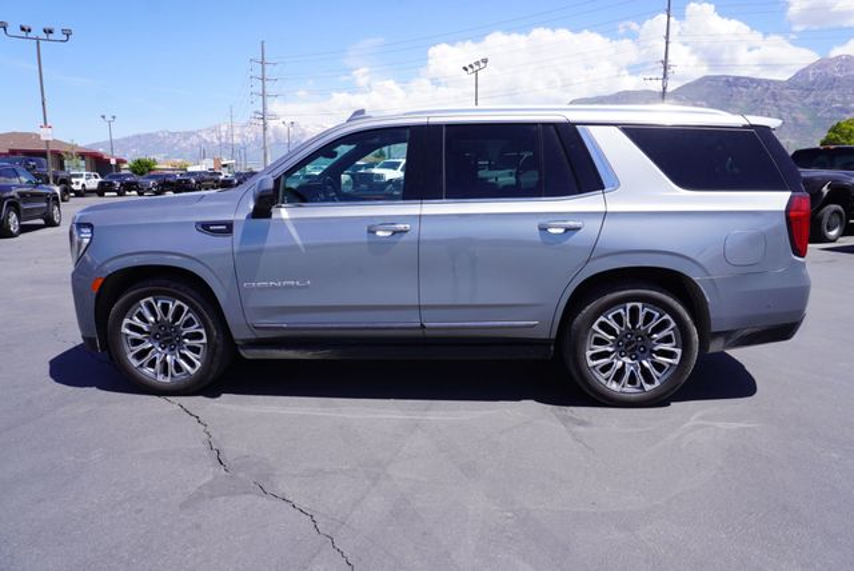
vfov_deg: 53.2
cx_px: 427
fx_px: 570
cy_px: 286
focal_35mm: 24
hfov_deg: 73.7
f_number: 9
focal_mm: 16
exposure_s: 1/125
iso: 100
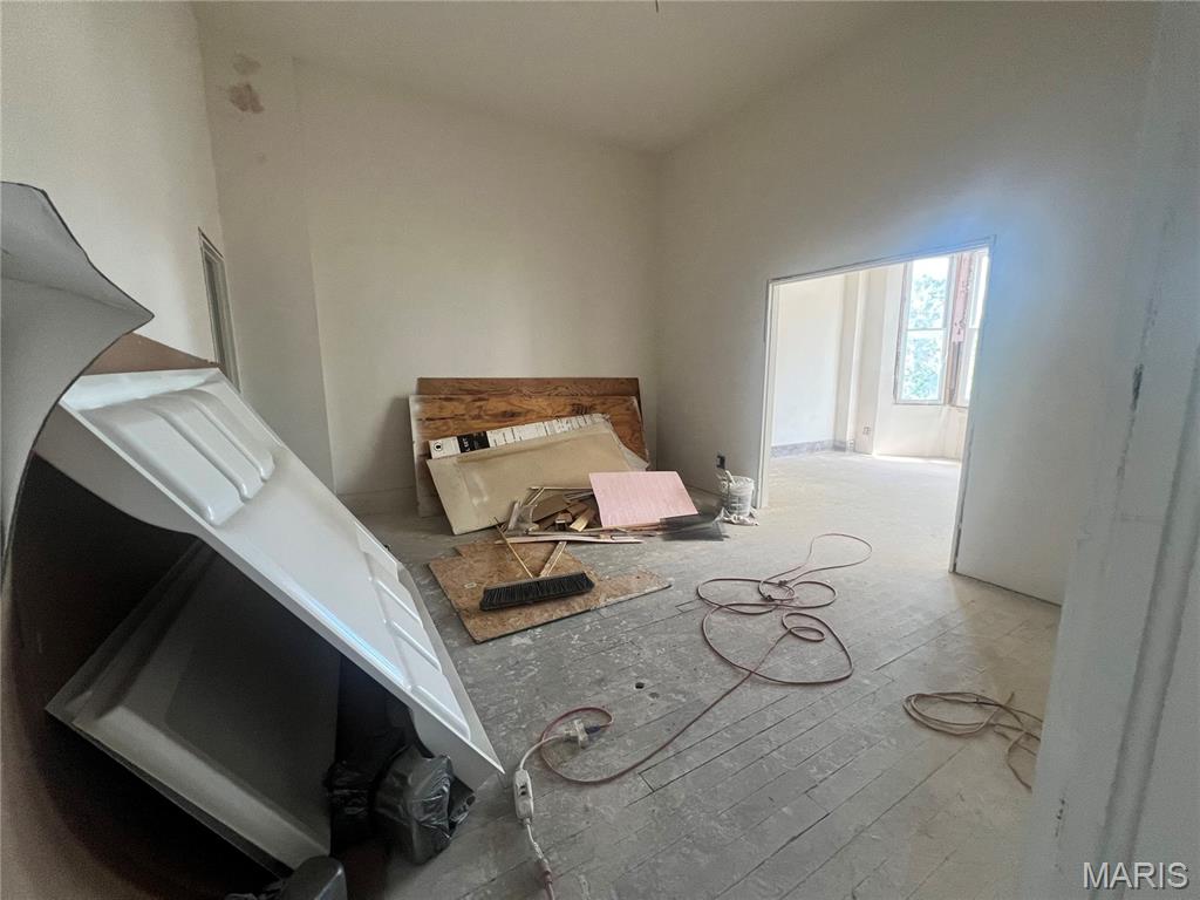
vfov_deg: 89.9
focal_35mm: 13
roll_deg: +0.1
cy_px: 450
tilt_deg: -8.1
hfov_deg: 106.2
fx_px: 451
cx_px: 600
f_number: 1.8
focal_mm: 1.57
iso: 250
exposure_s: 1/79
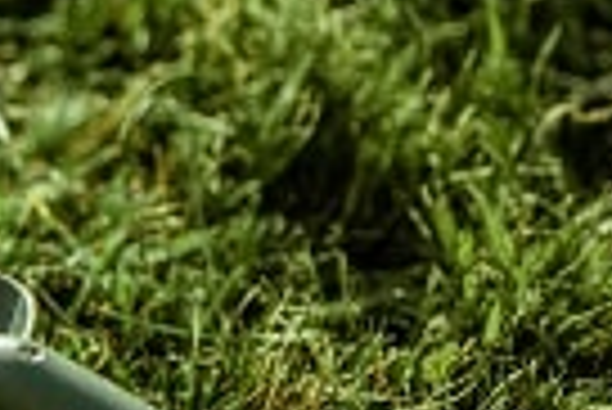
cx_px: -490
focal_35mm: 154
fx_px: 2621
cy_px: 518
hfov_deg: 12.2
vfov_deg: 8.8
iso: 320
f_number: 2.2
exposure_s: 1/5000
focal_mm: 35
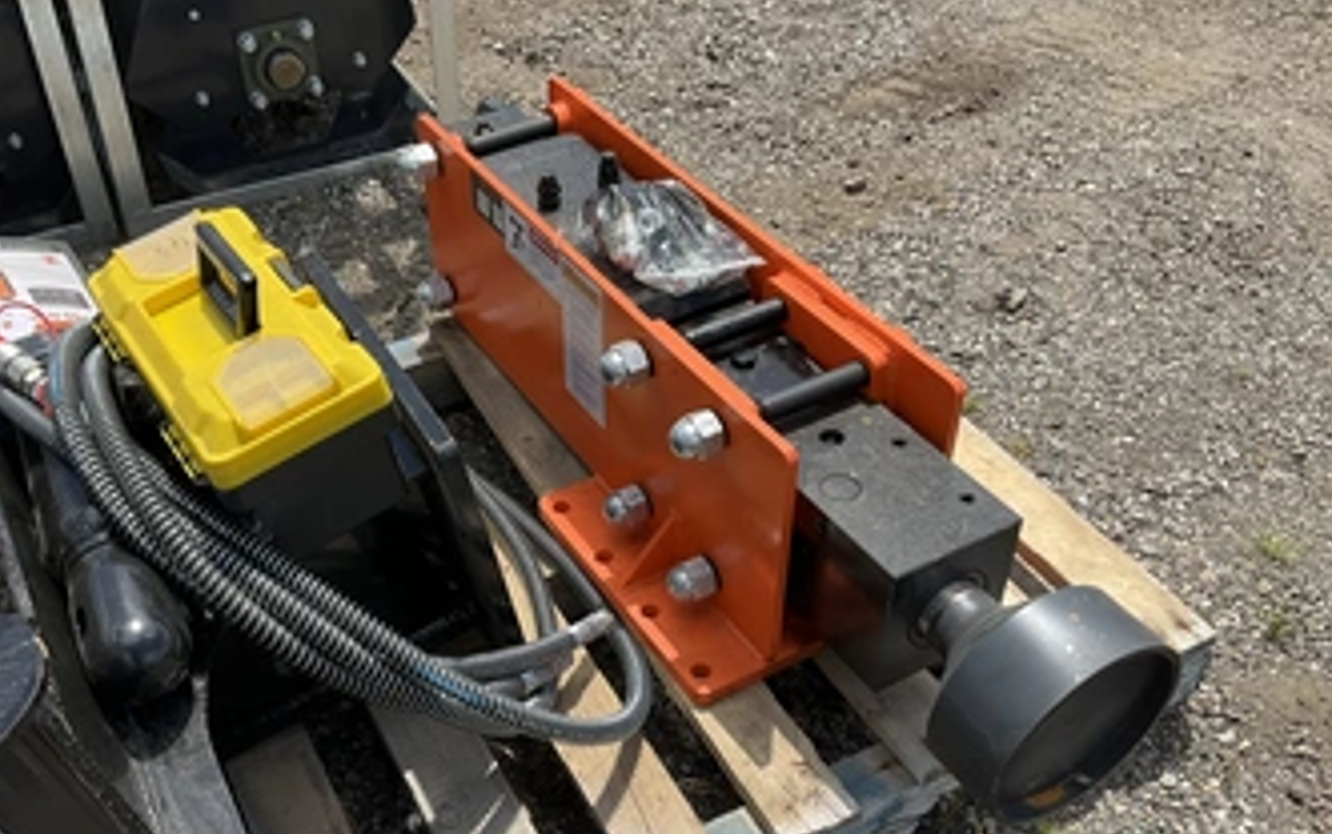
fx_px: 1344
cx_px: 550
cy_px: 497
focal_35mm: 37
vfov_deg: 34.4
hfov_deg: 52.4
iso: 25
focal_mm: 3
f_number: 1.8
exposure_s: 1/1534
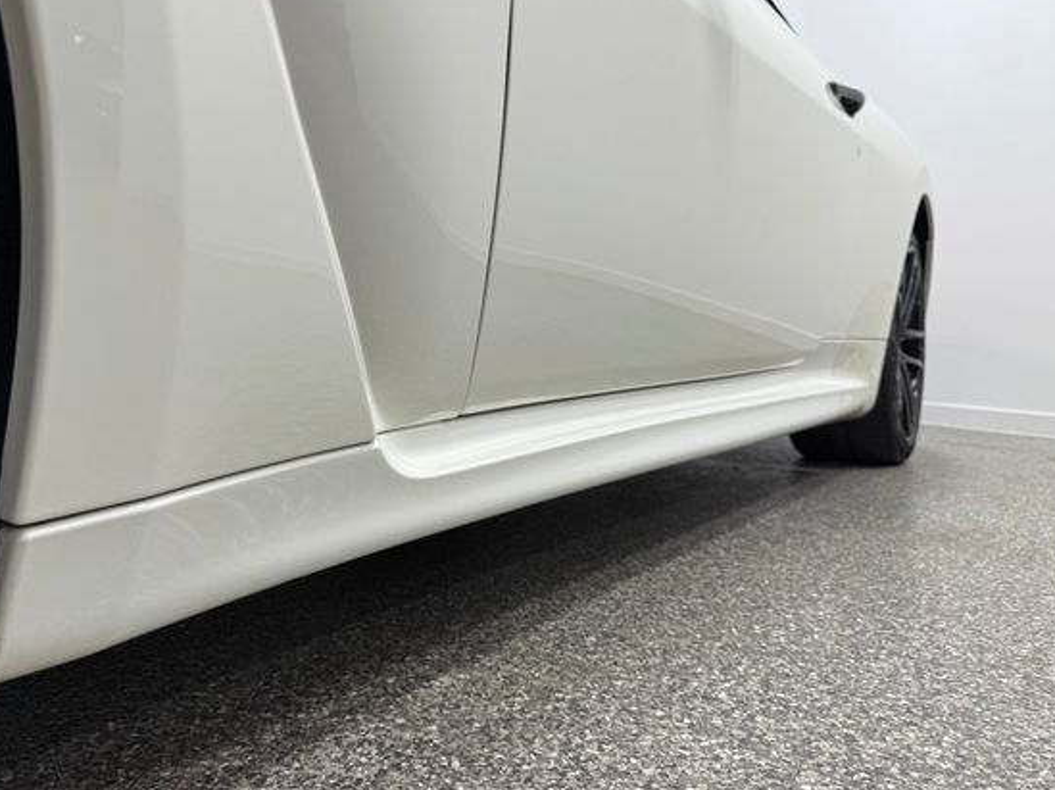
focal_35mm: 28
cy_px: 377
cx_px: 465
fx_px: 853
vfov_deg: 49.7
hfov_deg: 63.3
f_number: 1.78
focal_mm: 6.76
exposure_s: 1/206
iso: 64
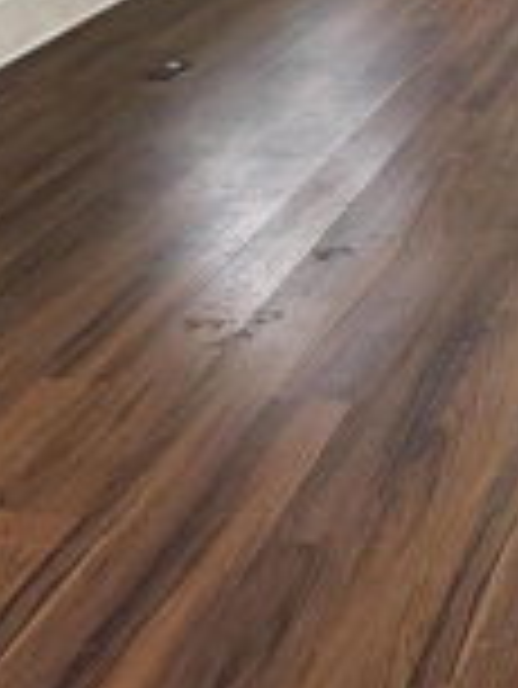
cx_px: 734
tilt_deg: -13.8
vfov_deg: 28.1
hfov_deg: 21.0
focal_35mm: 61
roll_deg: -1.3
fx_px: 1215
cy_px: -110
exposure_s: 1/60
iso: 160
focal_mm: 2.22
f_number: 2.2
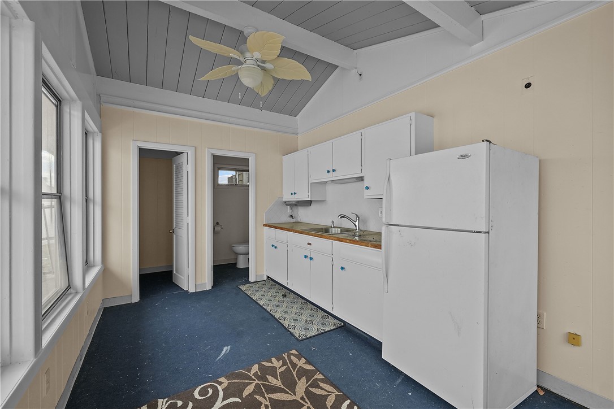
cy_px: 204
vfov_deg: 77.3
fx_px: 256
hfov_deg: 100.4
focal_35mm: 15
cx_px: 307
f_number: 6.3
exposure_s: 1/40
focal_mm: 10
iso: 400
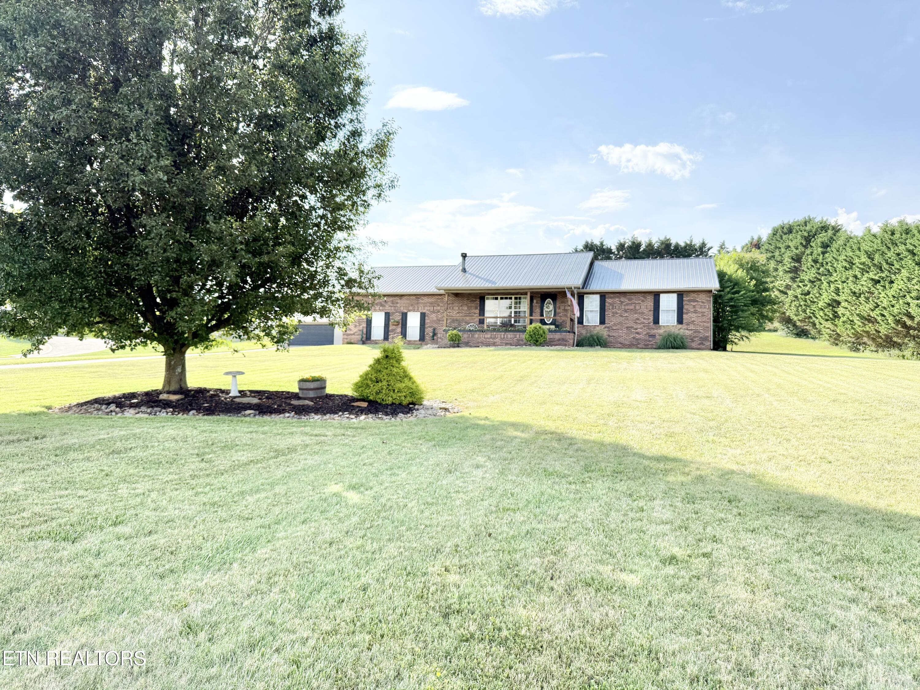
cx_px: 460
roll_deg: -1.8
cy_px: 345
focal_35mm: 24
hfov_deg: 71.6
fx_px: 638
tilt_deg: +3.8
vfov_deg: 56.8
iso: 100
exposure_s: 1/2907
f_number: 1.78
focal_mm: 6.76
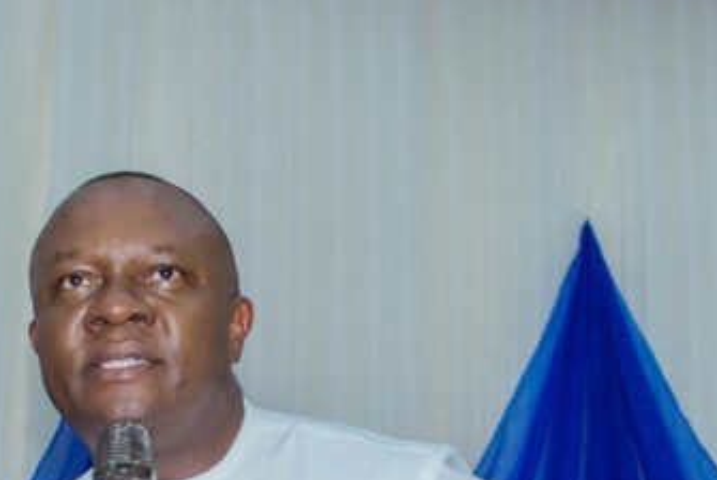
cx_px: 278
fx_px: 2133
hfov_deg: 19.1
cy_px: 542
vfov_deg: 12.6
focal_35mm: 107
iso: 400
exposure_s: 1/200
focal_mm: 35
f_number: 2.8
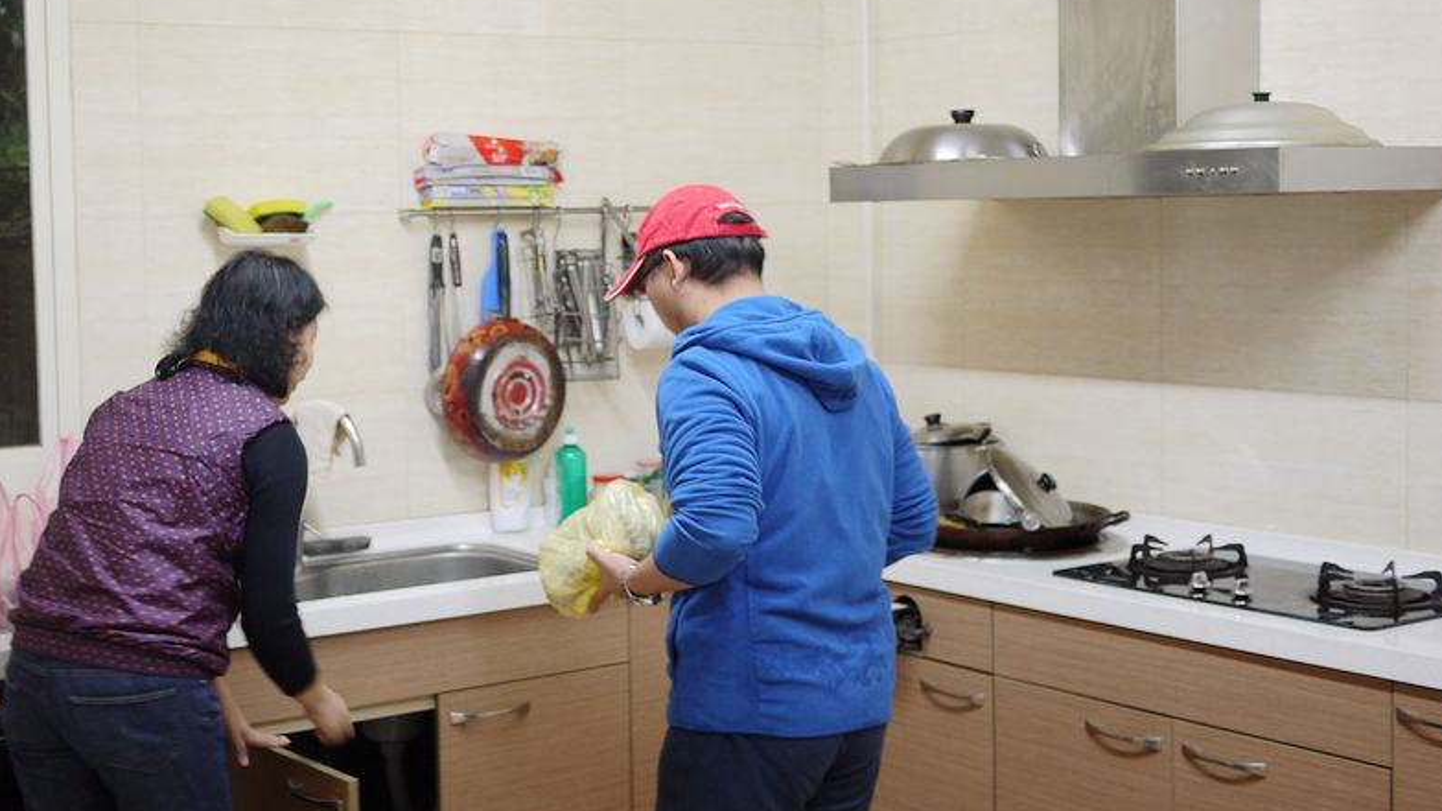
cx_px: 586
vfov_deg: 21.0
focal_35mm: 57
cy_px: 326
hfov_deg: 36.5
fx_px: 2179
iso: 160
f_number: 1.7
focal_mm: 20
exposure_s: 1/30
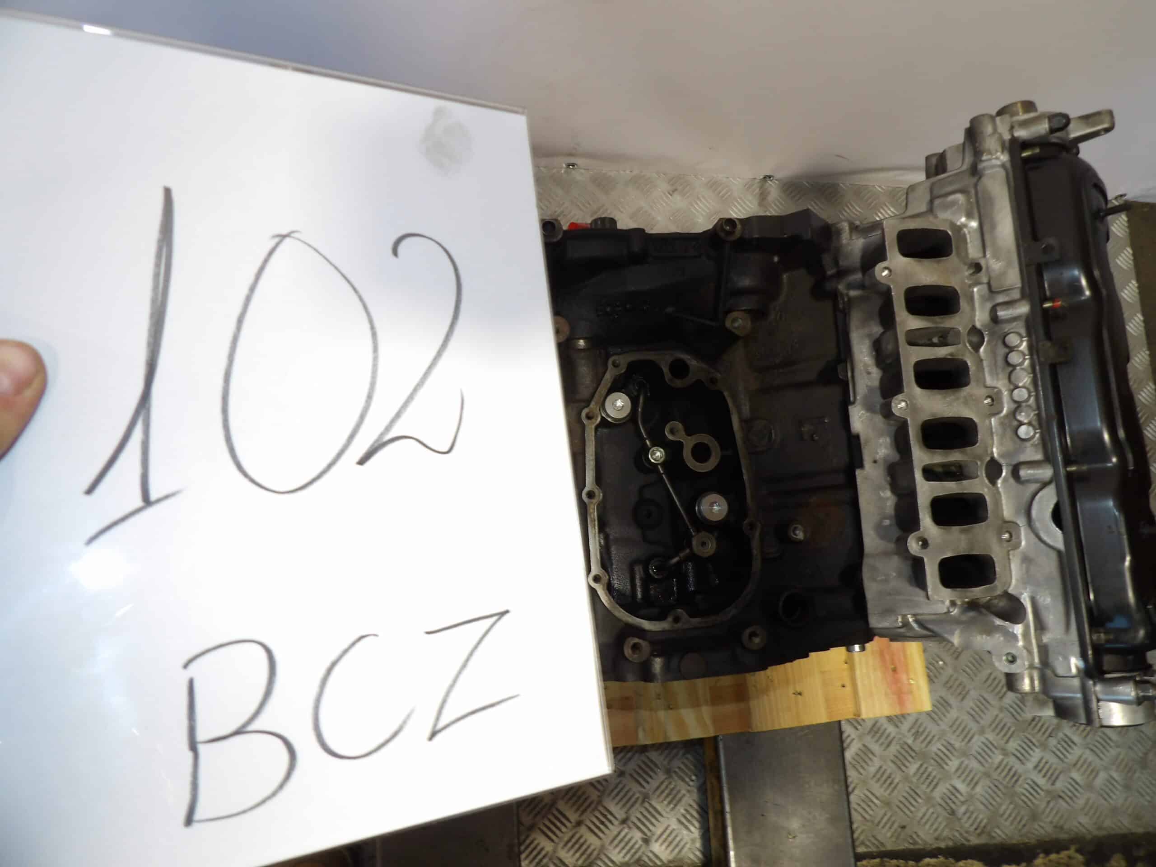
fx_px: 801
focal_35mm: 24
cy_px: 434
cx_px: 578
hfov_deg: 71.6
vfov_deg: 56.8
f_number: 3.2
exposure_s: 1/33
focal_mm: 4.3
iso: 125
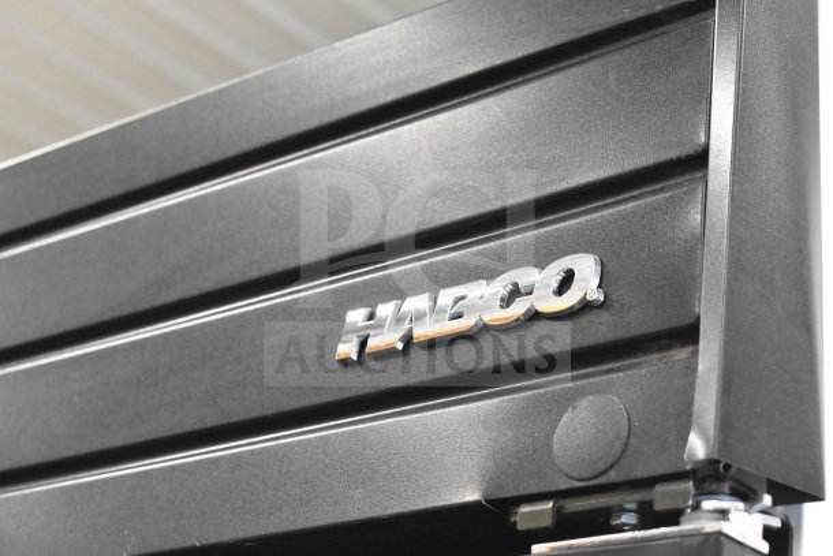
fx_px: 1909
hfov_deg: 24.6
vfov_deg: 16.6
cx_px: 416
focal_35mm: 82
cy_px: 278
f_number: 5.6
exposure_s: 1/100
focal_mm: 55
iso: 5000
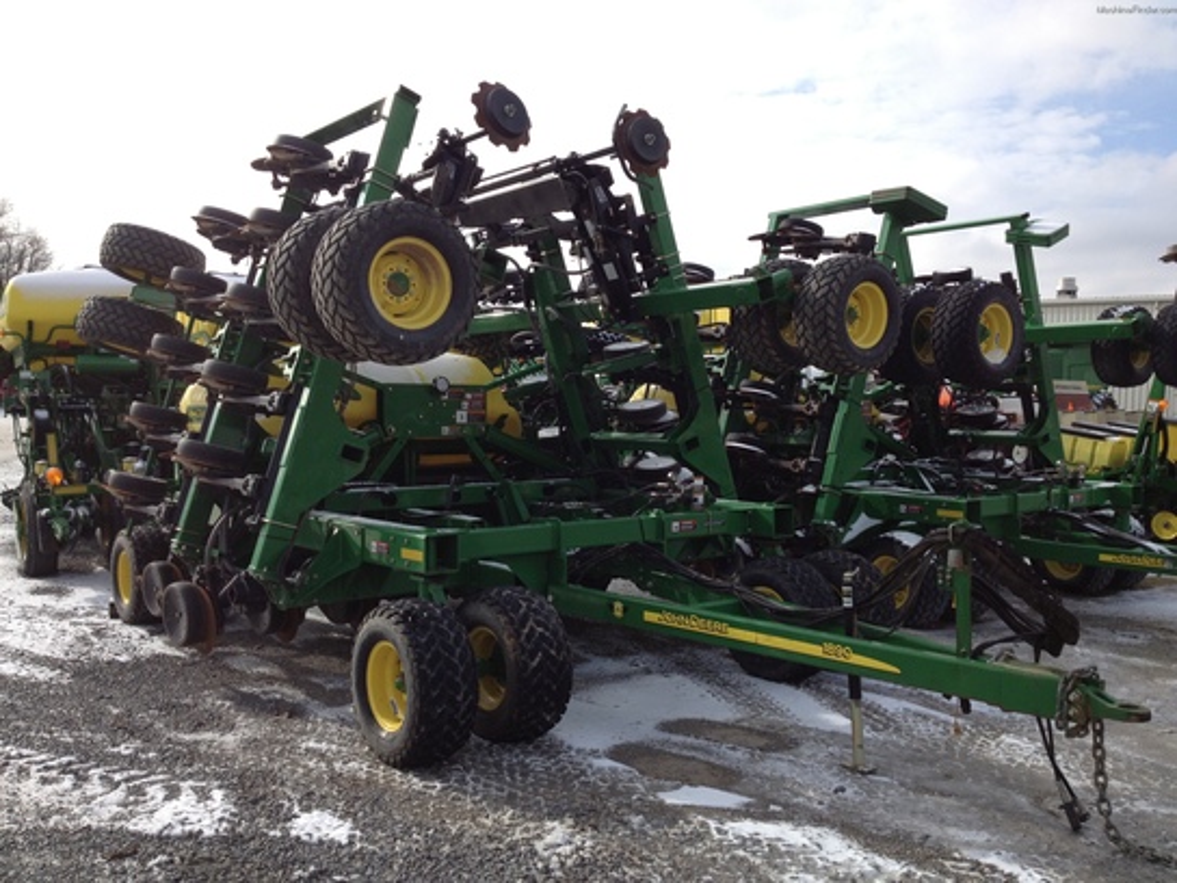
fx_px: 1190
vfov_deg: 40.7
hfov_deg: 52.6
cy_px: 442
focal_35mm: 35
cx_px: 588
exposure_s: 1/1416
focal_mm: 4.28
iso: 50
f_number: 2.4
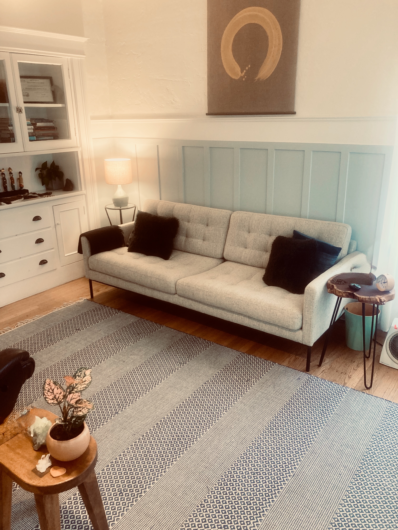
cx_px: 199
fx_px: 429
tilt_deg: -19.3
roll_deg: +1.7
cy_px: 265
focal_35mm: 28
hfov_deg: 49.7
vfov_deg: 63.4
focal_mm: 3.99
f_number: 1.8
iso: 160
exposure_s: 1/60
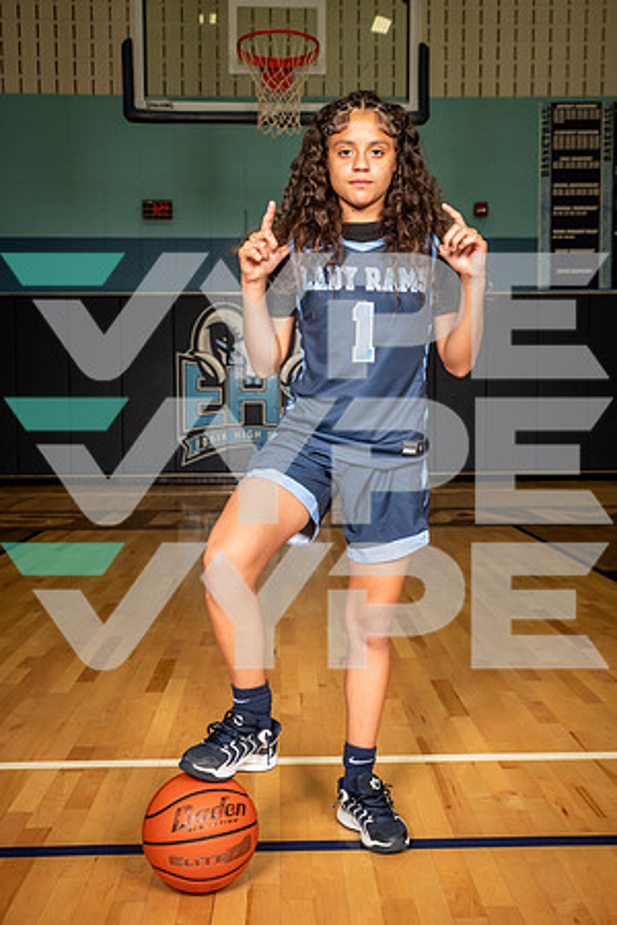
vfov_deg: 48.5
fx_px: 1028
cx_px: 308
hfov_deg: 33.4
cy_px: 462
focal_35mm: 40
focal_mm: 40
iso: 640
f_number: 6.3
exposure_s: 1/320
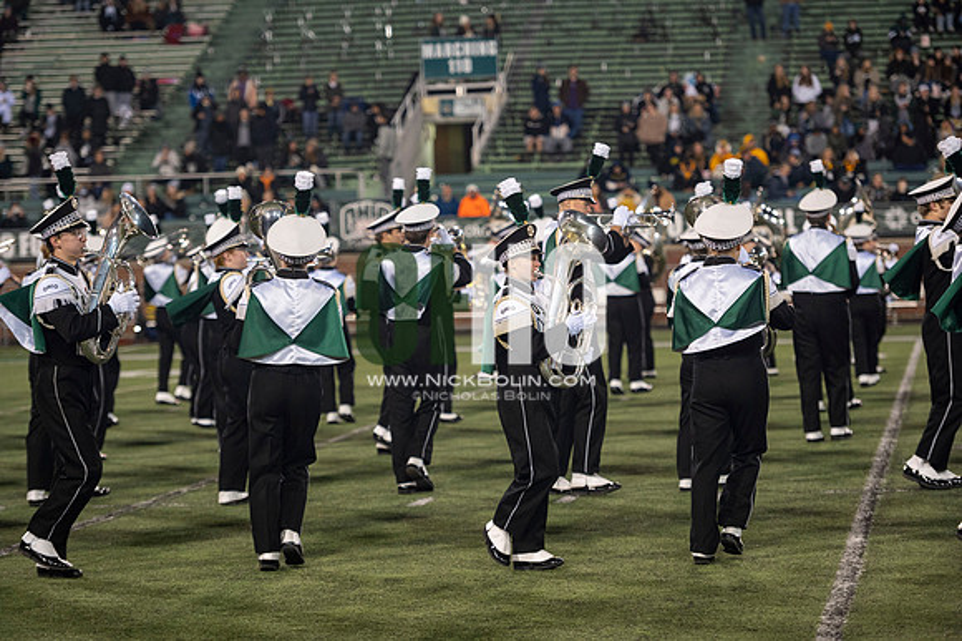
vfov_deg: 11.2
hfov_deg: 16.8
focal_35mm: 122
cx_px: 481
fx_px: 3258
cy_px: 320
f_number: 2.8
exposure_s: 1/500
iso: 1000
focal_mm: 122
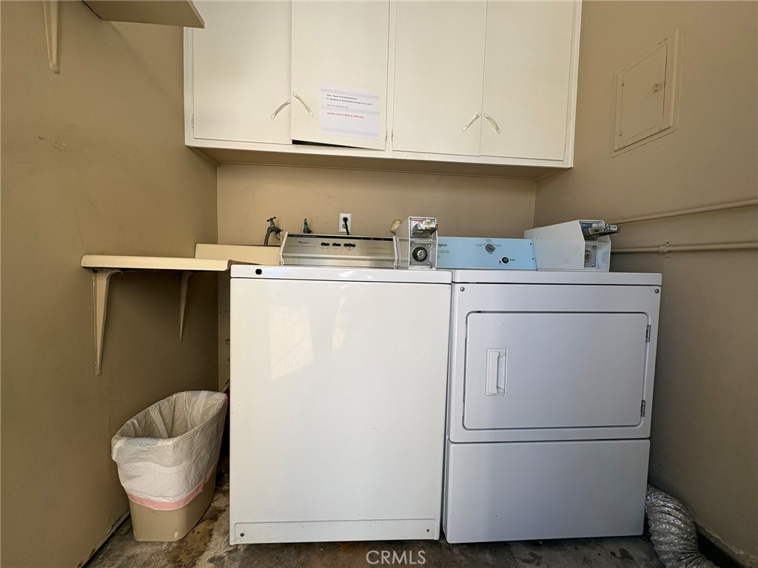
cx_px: 379
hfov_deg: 102.1
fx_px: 307
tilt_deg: -3.3
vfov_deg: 85.7
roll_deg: -1.2
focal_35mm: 14
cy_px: 284
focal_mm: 2.22
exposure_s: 1/279
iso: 40
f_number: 2.2
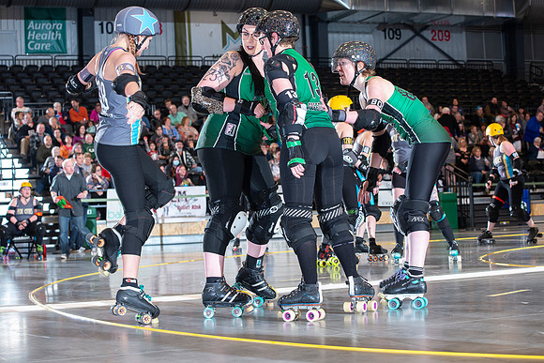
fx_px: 1058
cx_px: 272
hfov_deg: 28.8
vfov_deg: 19.5
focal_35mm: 70
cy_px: 182
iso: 640
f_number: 5.6
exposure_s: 1/160
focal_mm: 70
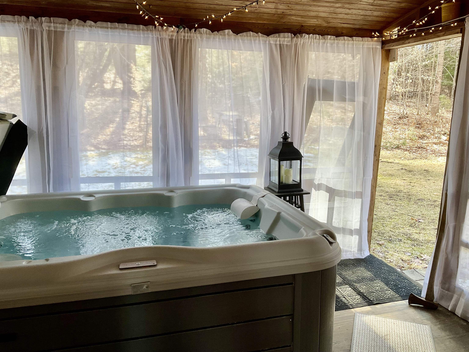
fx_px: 393
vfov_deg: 48.2
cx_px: 234
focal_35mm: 29
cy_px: 176
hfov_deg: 61.7
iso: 32
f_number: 1.8
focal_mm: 3
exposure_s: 1/120
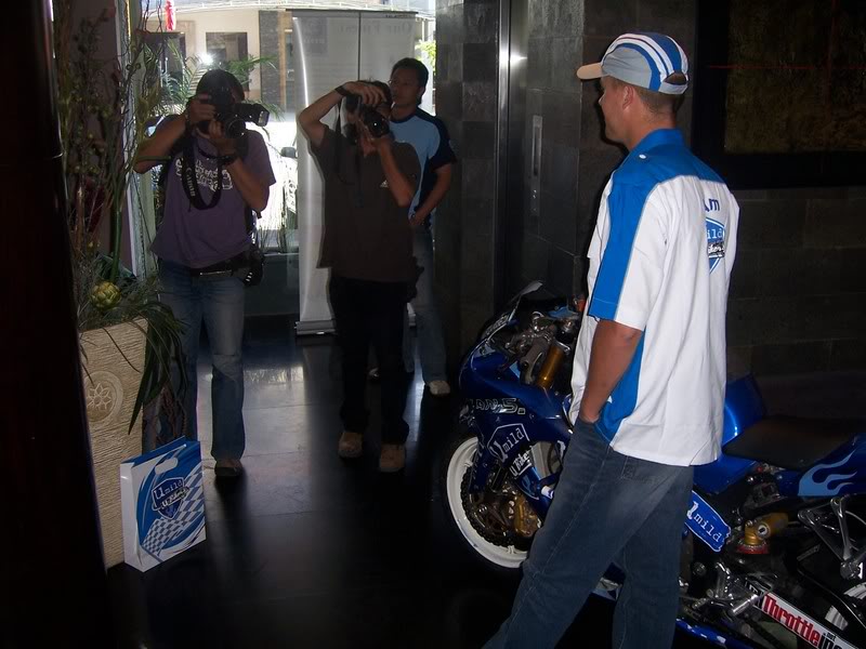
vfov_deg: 39.7
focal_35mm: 36
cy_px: 324
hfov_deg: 51.4
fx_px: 901
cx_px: 433
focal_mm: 6
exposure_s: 1/60
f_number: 3
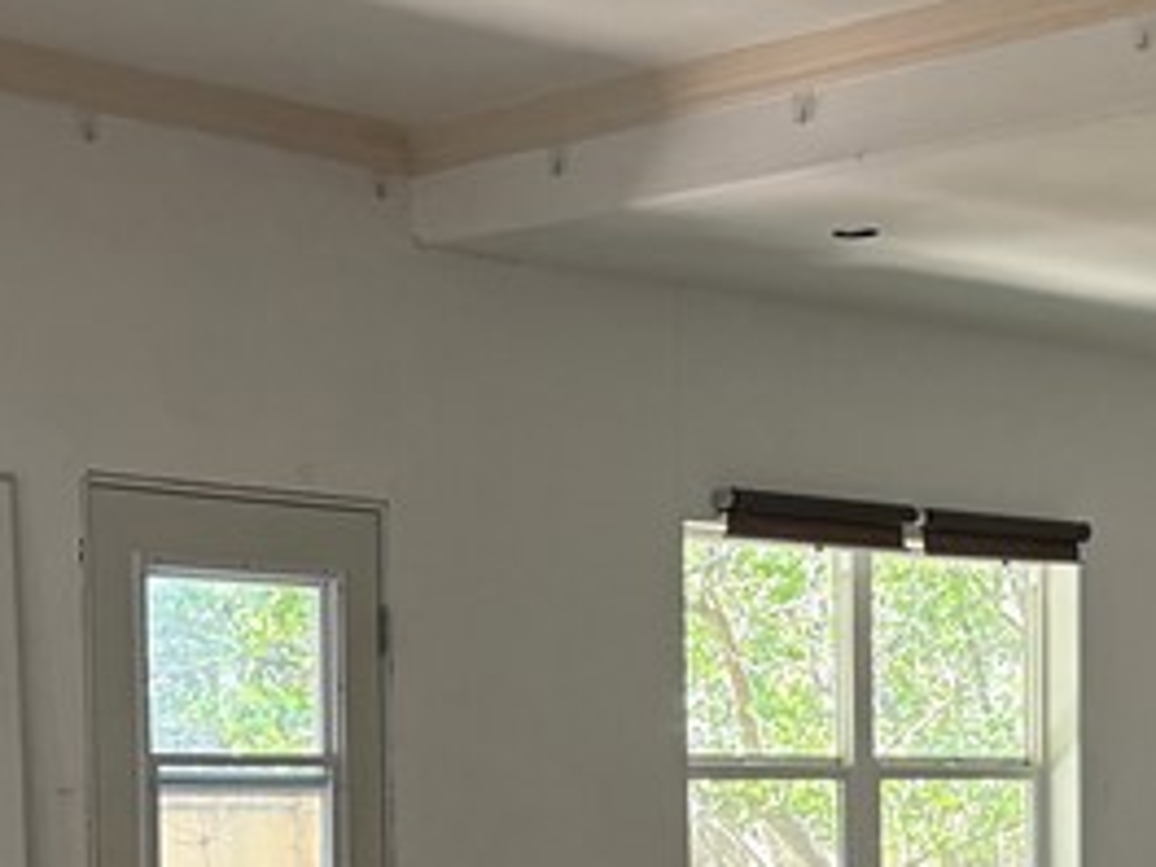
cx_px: 758
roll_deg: +0.7
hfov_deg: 21.0
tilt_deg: -0.9
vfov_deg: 15.5
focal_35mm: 93
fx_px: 3106
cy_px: 955
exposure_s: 1/120
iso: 320
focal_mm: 6.76
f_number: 1.78
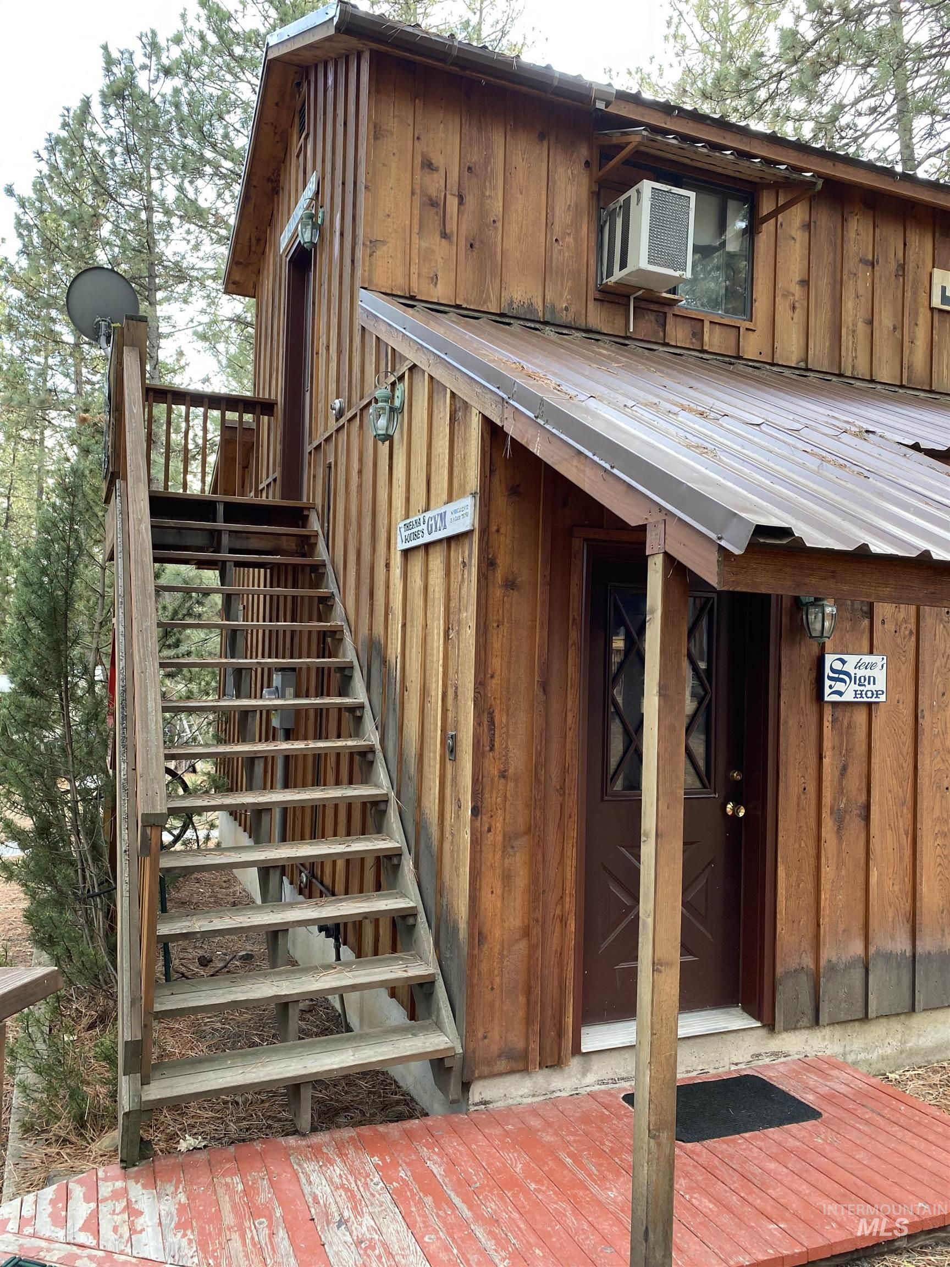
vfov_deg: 67.3
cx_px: 475
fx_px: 951
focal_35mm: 26
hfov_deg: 53.1
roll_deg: -0.6
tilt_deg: +2.1
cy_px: 634
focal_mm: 4.25
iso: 80
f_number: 1.8
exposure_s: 1/121
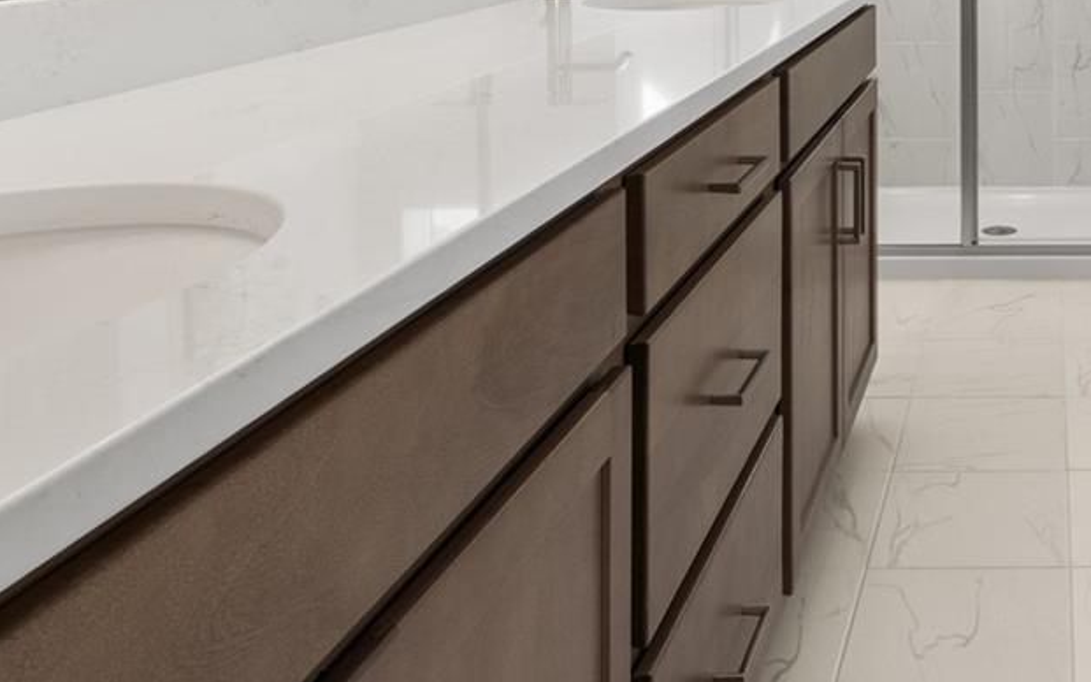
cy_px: -97
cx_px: 1065
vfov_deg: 27.5
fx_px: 1249
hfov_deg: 41.7
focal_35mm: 42
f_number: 16
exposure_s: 1/4
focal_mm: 16
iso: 160
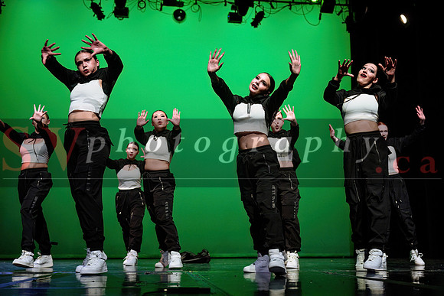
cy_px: 161
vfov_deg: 28.8
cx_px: 241
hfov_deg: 42.0
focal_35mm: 47
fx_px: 577
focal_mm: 43
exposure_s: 1/270
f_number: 2.8
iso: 1600
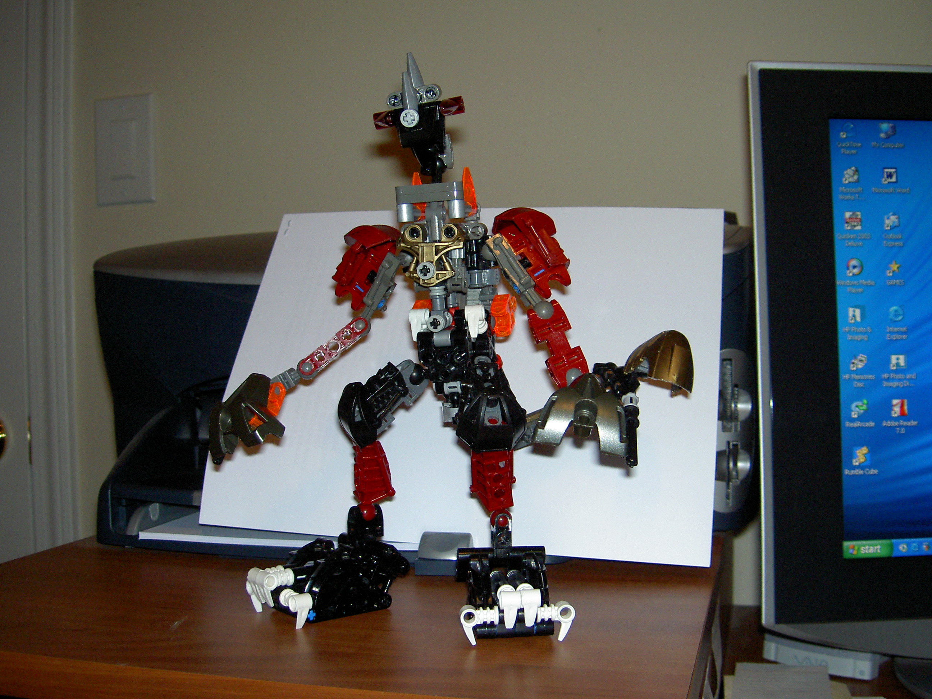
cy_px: 350
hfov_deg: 47.9
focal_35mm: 39
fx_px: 1050
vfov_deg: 36.8
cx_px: 466
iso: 100
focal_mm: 8
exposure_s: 1/59.5
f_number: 2.8
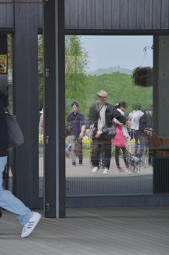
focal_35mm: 202
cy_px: 128
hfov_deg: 6.8
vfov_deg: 10.2
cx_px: 84
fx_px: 1430
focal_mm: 135
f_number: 10
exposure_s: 1/125
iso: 400
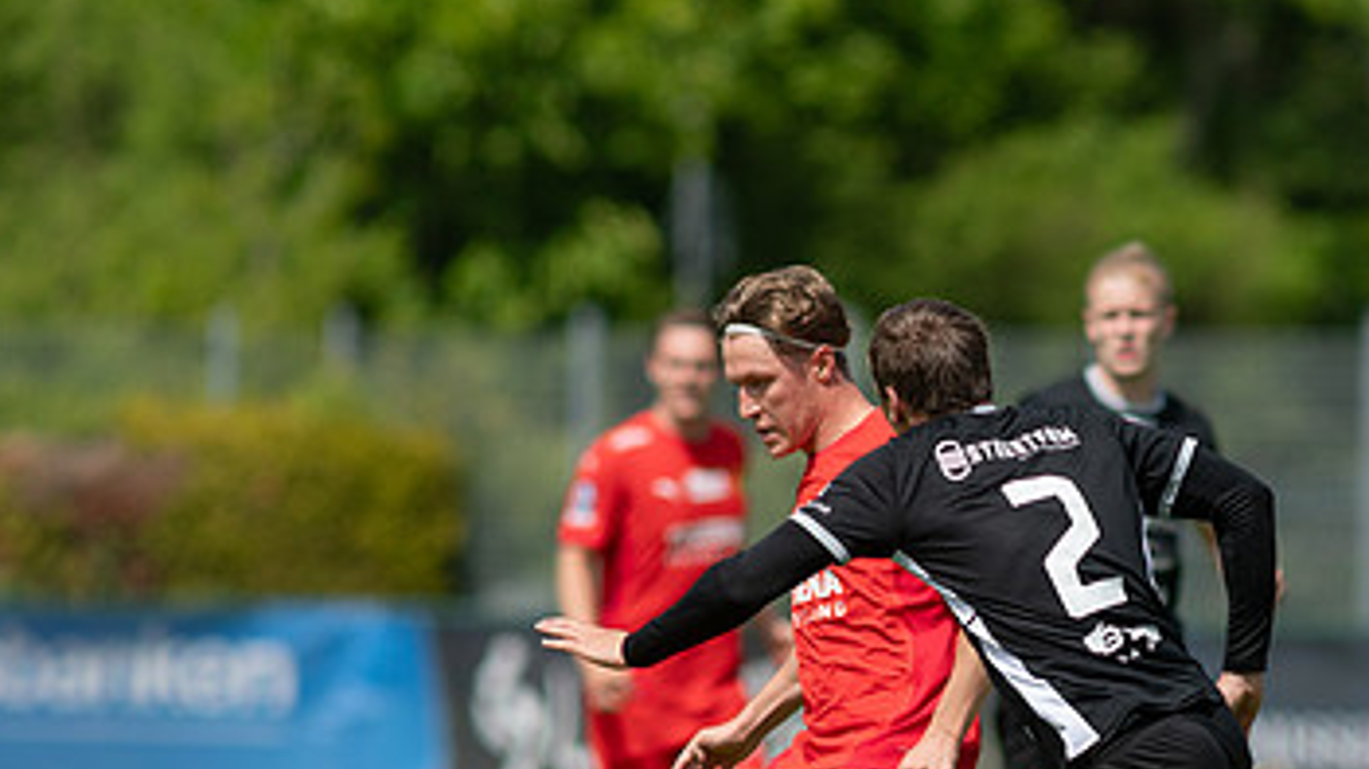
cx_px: 924
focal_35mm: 780
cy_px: 732
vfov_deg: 1.6
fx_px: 28299
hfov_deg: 2.8
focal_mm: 300
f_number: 3.2
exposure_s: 1/2000
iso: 100
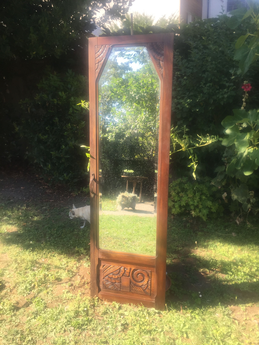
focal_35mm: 29
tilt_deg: -15.8
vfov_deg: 61.7
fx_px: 289
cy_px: 172
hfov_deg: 48.2
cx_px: 130
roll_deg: +0.4
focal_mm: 4.15
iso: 32
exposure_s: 1/353
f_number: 2.2
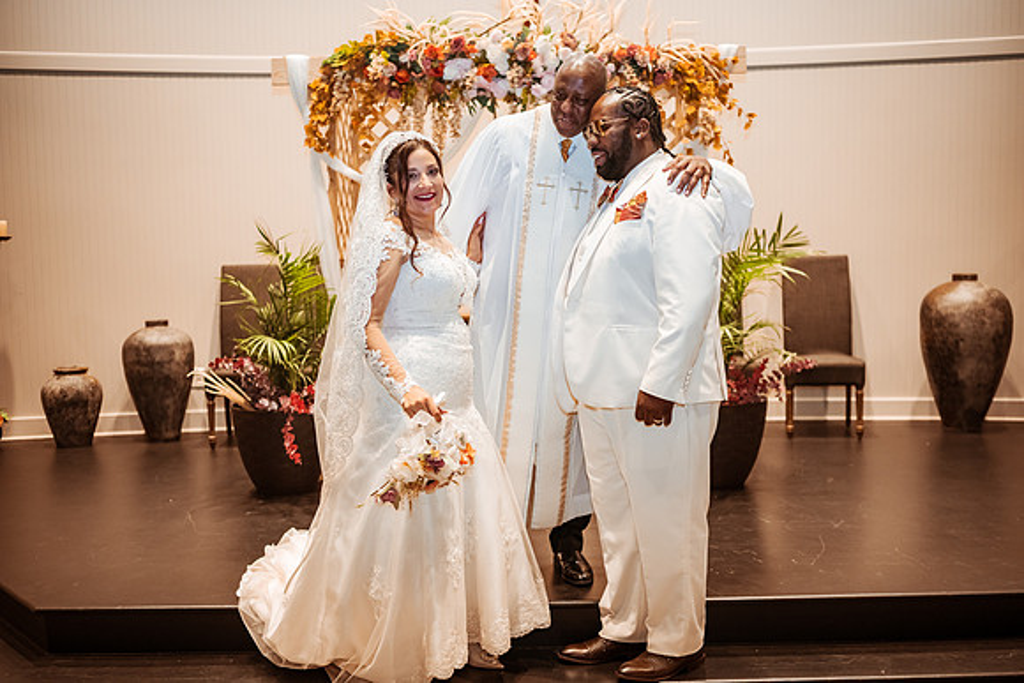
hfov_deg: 54.4
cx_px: 512
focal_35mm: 35
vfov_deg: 37.9
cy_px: 342
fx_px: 996
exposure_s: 1/400
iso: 1000
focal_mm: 35
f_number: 1.8
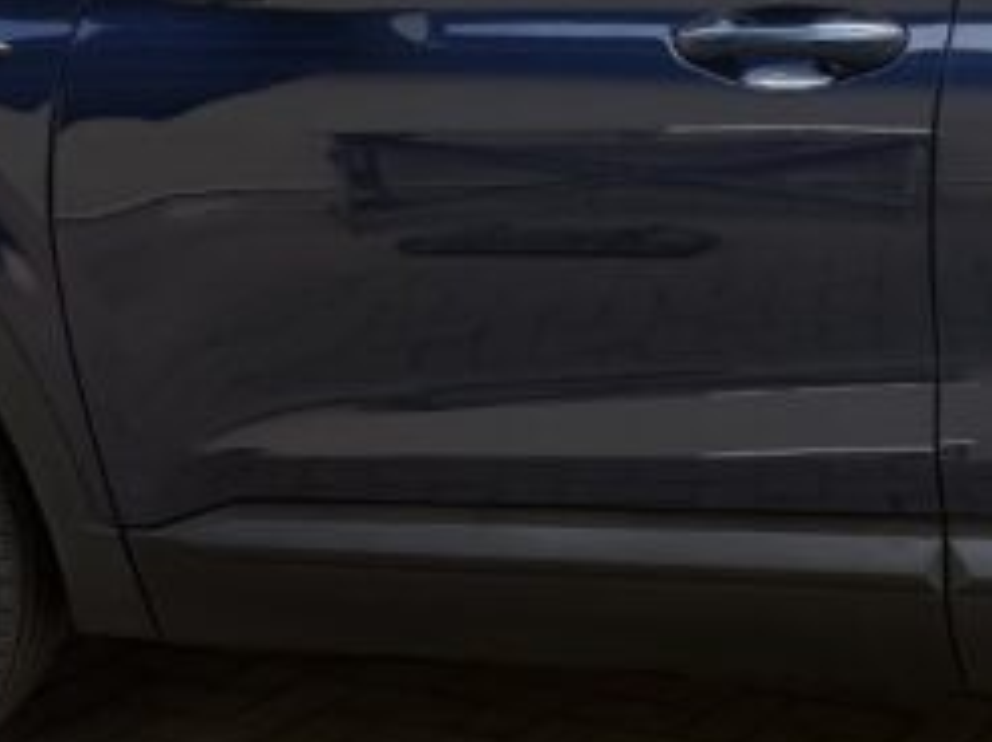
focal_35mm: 100
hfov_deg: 19.0
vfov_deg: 14.8
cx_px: 1044
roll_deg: -1.1
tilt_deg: -15.1
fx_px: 2863
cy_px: 444
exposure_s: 1/735
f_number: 1.78
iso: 80
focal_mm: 6.76
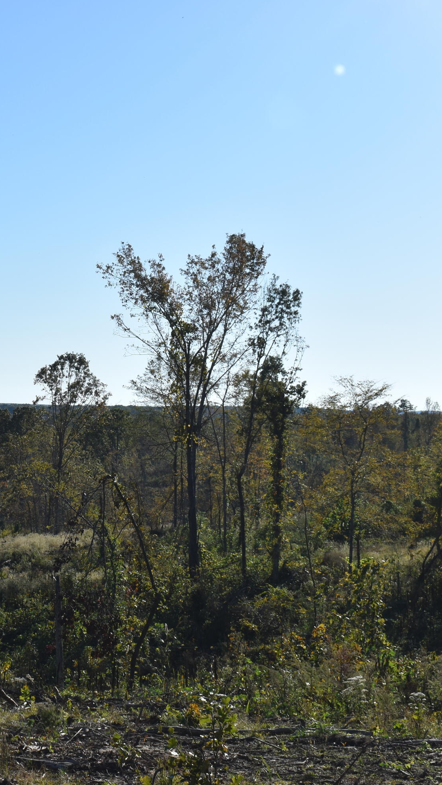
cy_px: 395
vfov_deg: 28.7
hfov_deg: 15.9
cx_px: -42
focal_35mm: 74
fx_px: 1537
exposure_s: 1/320
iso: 100
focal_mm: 31
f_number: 9
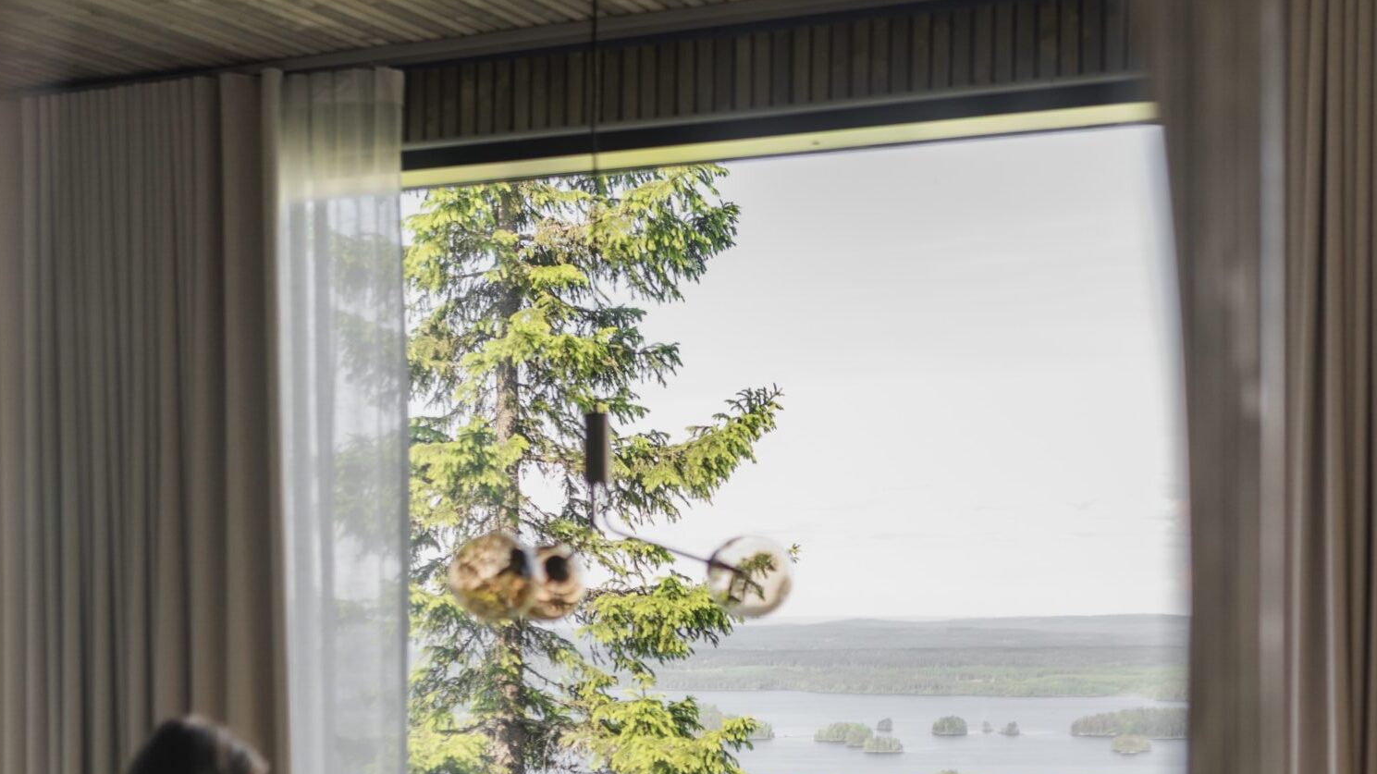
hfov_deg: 33.3
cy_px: 694
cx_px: 655
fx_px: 2300
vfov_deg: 18.8
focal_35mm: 63
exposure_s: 1/400
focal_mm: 35
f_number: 2
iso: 64
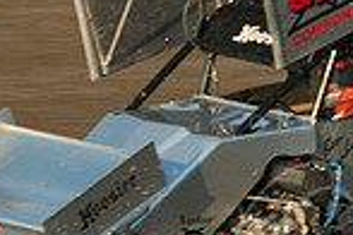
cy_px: 34
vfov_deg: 2.9
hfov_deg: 4.3
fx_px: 4647
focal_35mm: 474
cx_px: 283
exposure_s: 1/400
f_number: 7.1
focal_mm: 80
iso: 400
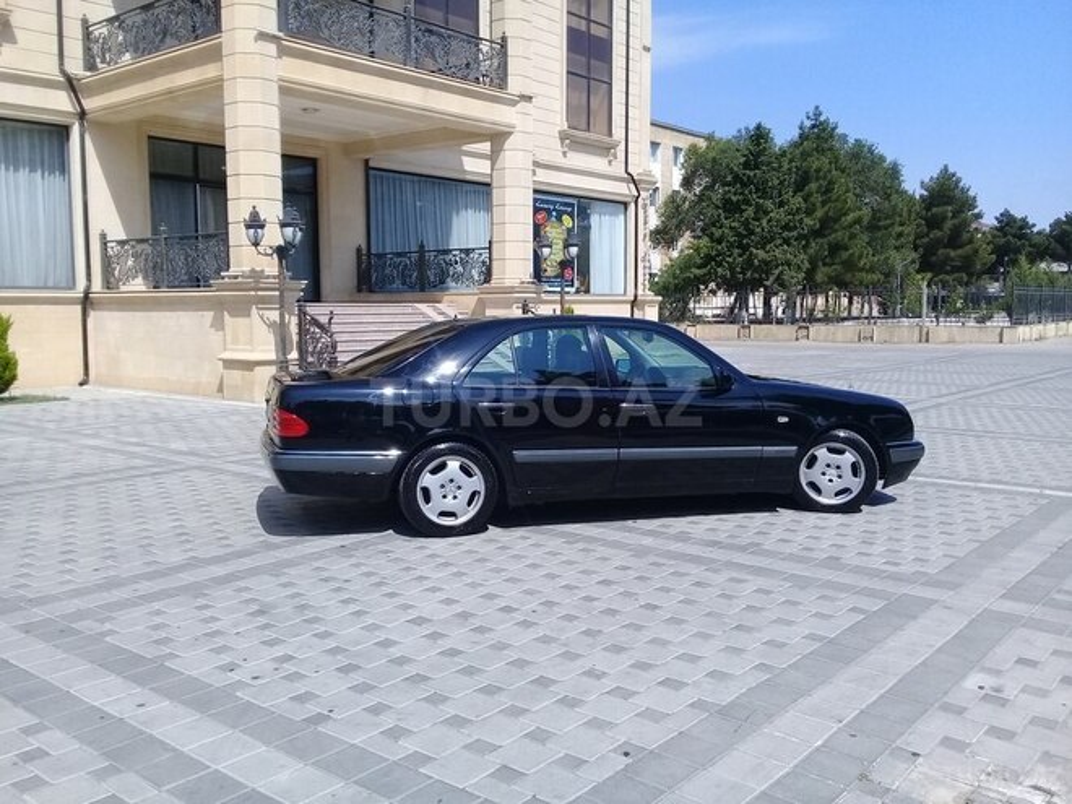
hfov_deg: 58.4
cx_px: 536
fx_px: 960
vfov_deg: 45.4
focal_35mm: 31
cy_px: 402
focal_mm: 3.3
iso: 50
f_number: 2.2
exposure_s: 1/1391
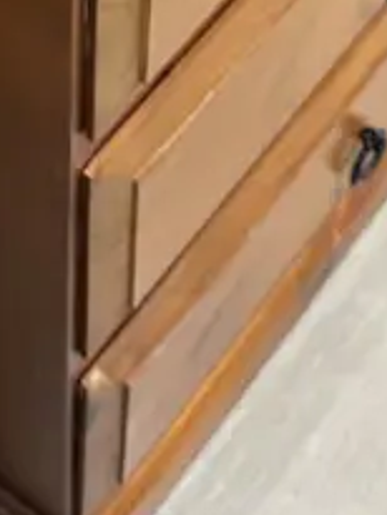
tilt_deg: -38.1
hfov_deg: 12.4
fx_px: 1787
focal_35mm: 120
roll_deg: -2.0
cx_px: 171
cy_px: -394
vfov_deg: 14.5
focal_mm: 6.86
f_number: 1.78
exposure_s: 1/50
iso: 250
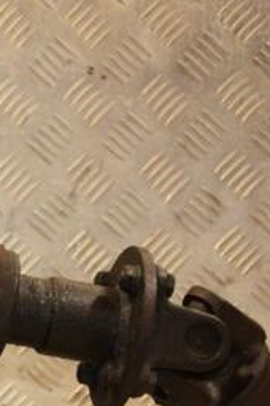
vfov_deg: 16.6
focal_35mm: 123
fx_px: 1389
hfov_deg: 10.5
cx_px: -203
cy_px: 304
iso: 800
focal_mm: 35
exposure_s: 1/160
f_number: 5
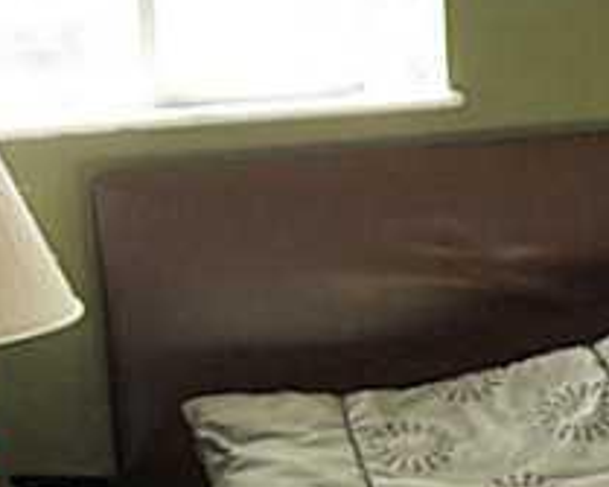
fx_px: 2486
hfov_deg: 13.2
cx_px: 900
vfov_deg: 11.2
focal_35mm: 138
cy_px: 277
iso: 160
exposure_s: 1/45
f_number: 2.8
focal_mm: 6.3
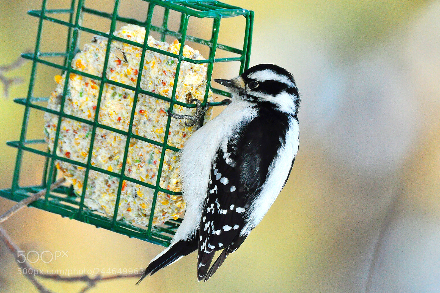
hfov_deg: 2.8
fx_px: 9156
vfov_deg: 1.8
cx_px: 220
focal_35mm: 750
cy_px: 146
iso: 1000
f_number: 8
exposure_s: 1/1000
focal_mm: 500
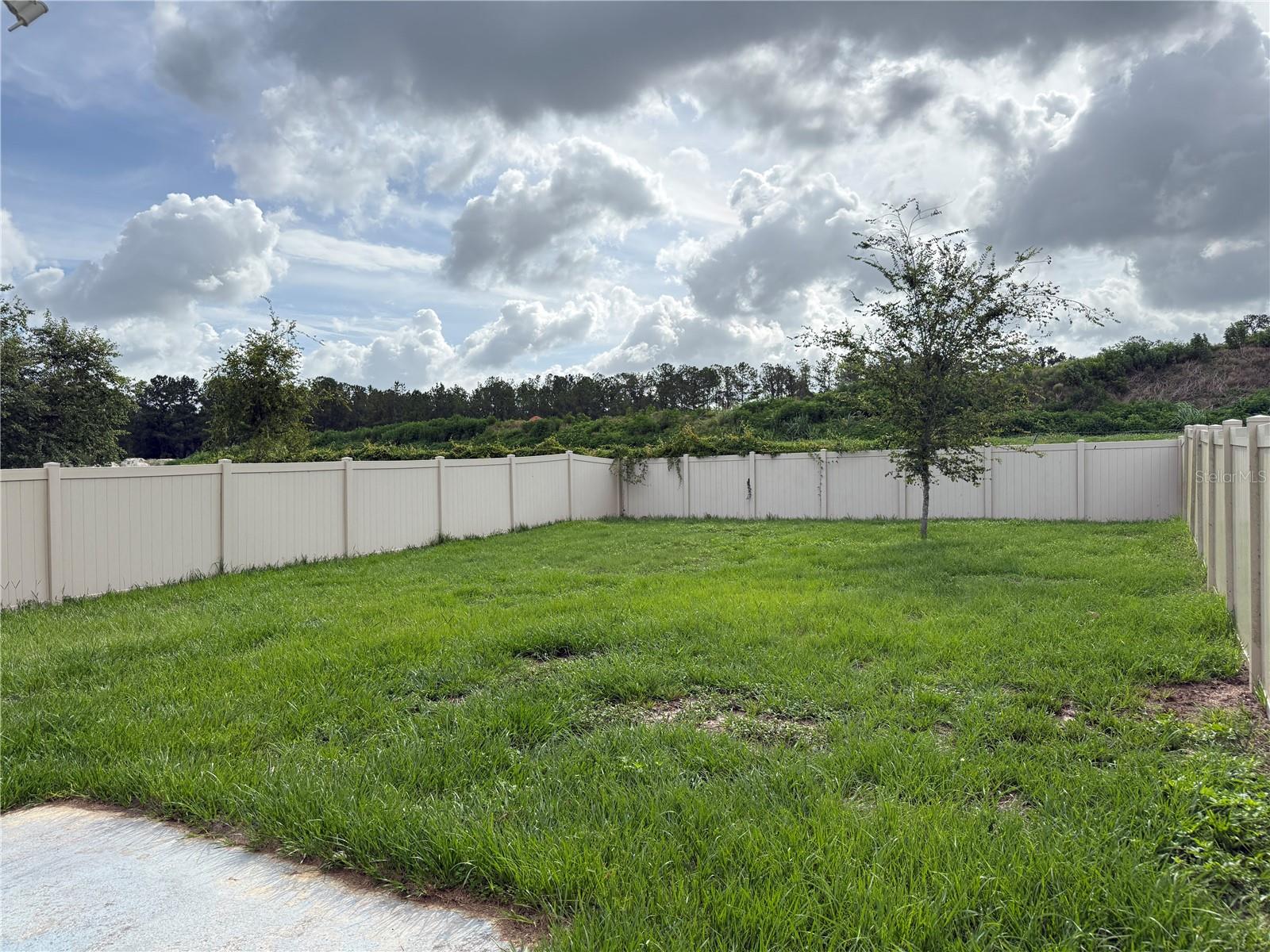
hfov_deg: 71.6
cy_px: 476
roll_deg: +1.2
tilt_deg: +1.6
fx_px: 881
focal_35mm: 24
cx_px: 635
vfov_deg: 56.8
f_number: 1.78
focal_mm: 6.76
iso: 100
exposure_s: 1/3279
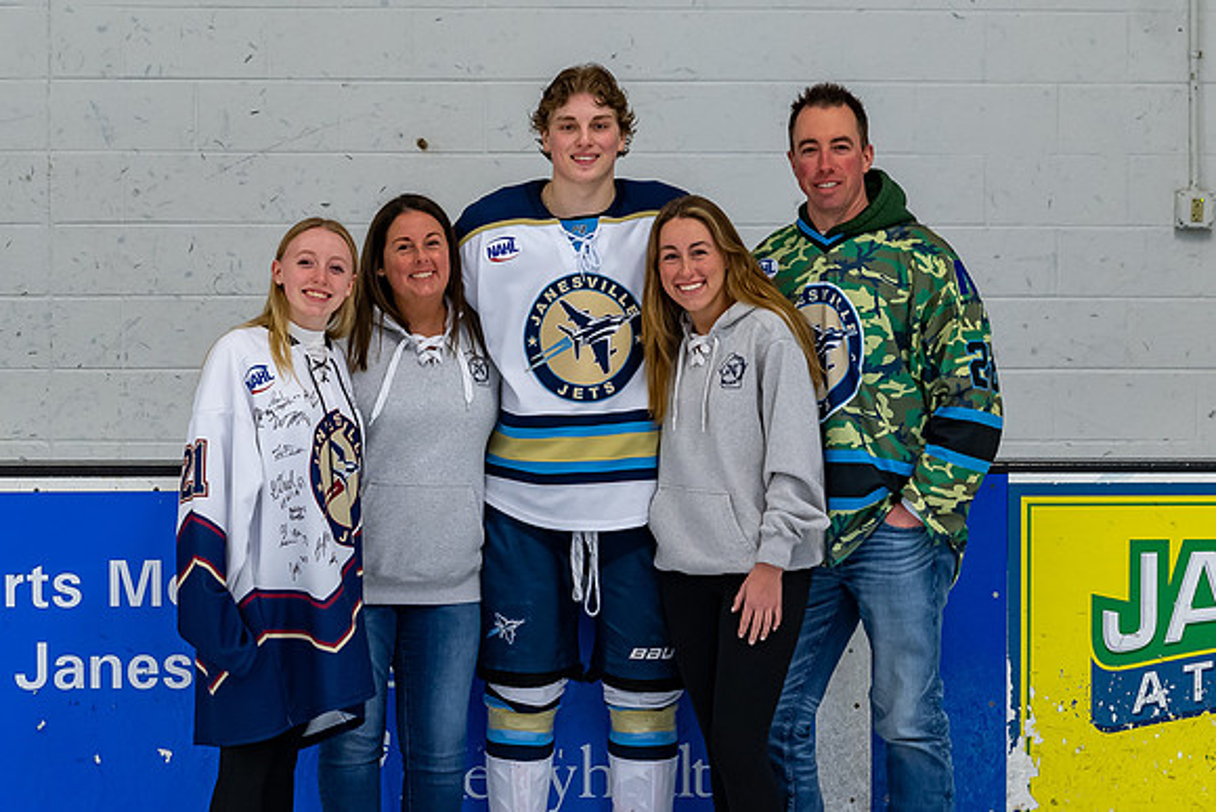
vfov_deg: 12.2
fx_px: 3804
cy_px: 396
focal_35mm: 113
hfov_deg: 18.2
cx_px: 616
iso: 800
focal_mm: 55
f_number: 4
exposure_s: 1/250
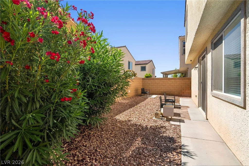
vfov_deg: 73.8
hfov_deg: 96.7
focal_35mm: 16
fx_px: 111
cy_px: 83
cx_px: 124
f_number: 9
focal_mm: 16
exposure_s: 1/500
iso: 800
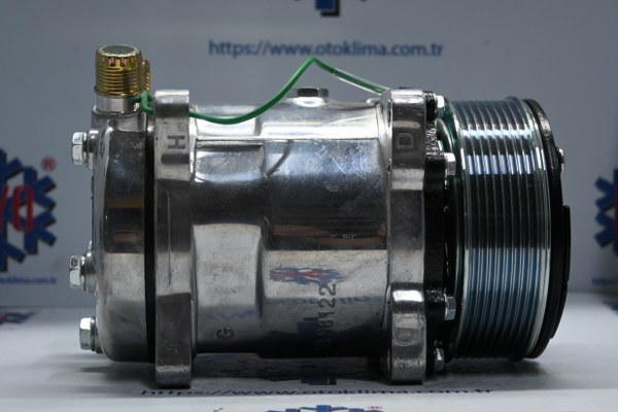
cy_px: 206
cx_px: 309
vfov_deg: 18.2
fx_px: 1287
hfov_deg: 27.0
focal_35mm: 75
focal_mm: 50
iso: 1100
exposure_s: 1/80
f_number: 6.3
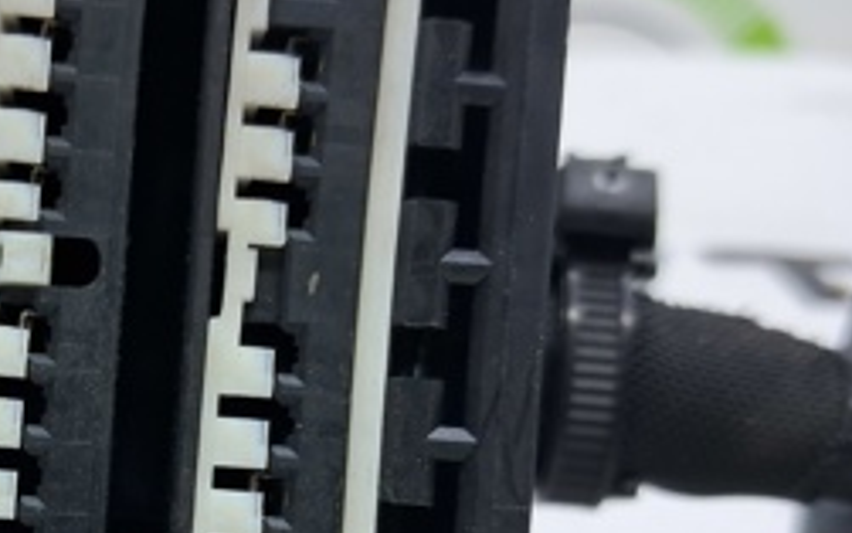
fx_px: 1695
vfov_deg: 17.5
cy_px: 525
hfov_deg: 27.0
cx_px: 54
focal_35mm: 73
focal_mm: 4
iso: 50
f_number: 1.8
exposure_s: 1/50
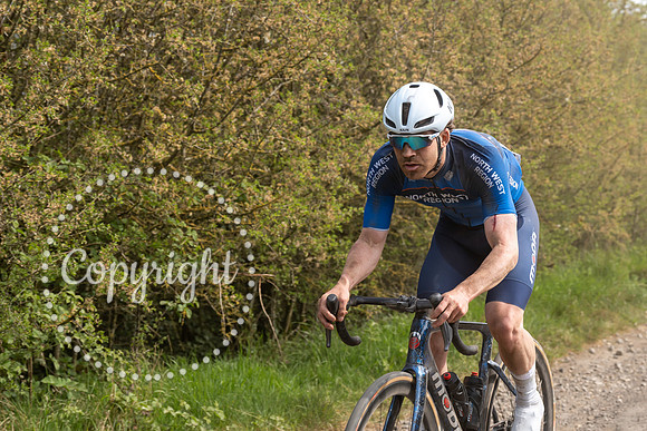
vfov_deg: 15.7
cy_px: 163
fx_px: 1562
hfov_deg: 23.3
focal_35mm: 87
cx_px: 402
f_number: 5
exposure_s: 1/1000
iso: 320
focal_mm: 70
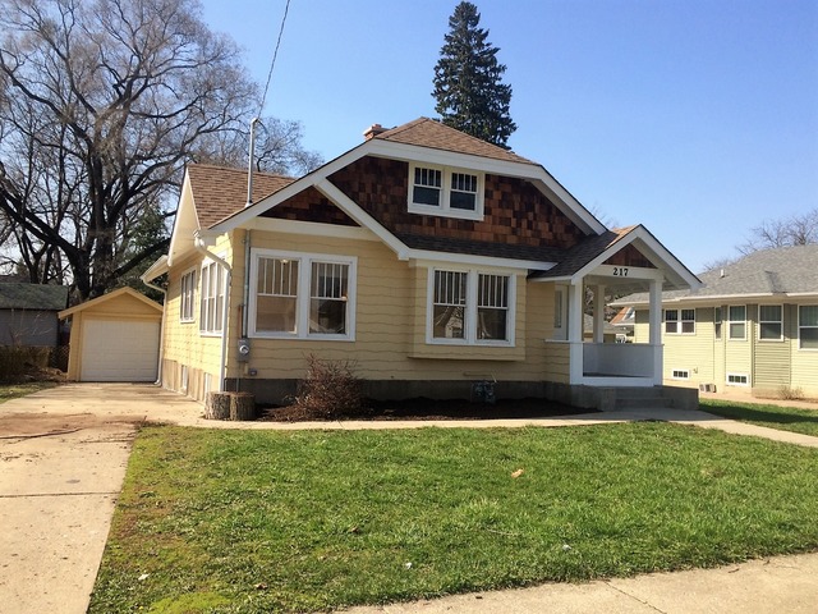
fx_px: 685
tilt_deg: +1.4
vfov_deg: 48.2
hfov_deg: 61.7
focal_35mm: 29
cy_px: 307
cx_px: 409
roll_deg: -2.7
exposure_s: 1/1466
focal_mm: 4.15
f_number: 2.2
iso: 32
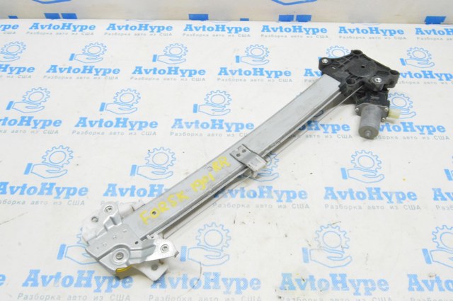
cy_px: 150
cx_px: 226
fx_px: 377
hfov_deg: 62.0
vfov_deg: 43.5
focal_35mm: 30
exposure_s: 1/15
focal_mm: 20
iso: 6400
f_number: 20
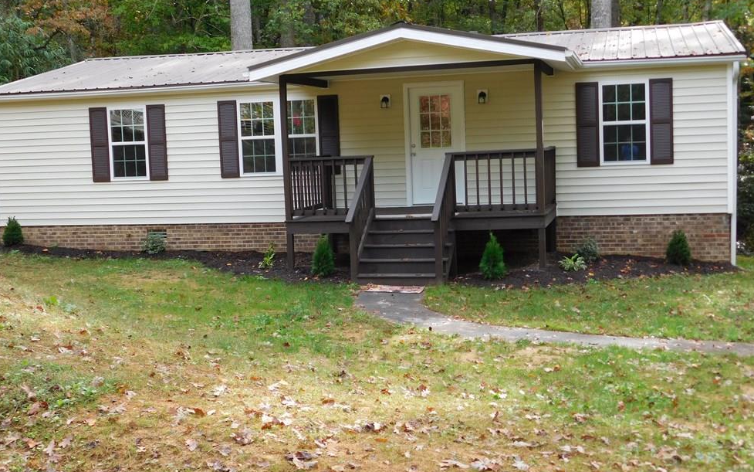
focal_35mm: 50
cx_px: 367
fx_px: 1028
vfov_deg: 25.8
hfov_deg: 40.3
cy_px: 229
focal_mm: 8
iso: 125
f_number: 3.7
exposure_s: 1/125
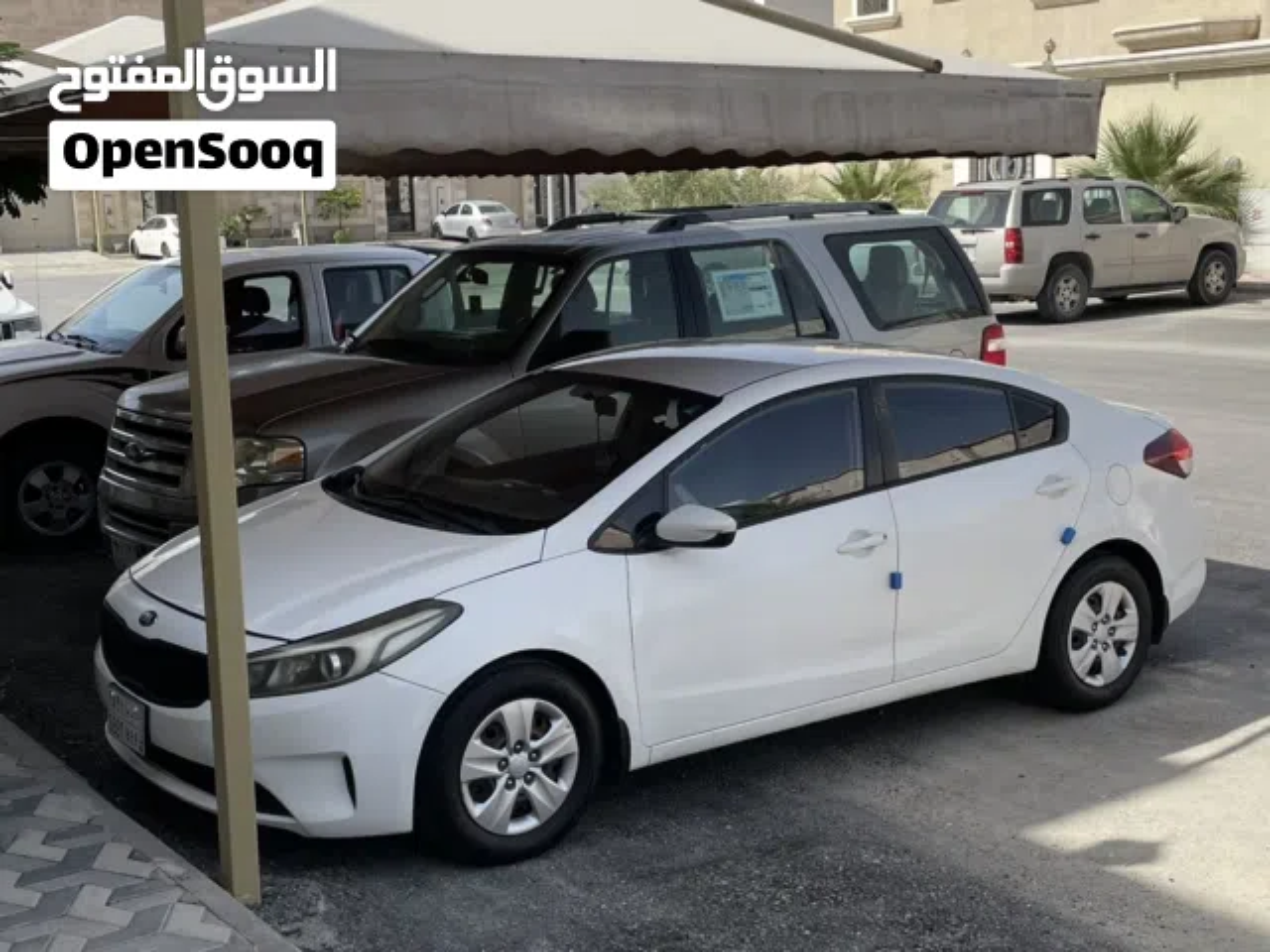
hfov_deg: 67.3
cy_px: 476
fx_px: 954
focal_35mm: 26
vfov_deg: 53.1
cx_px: 635
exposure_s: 1/2959
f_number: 1.6
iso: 32
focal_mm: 4.2
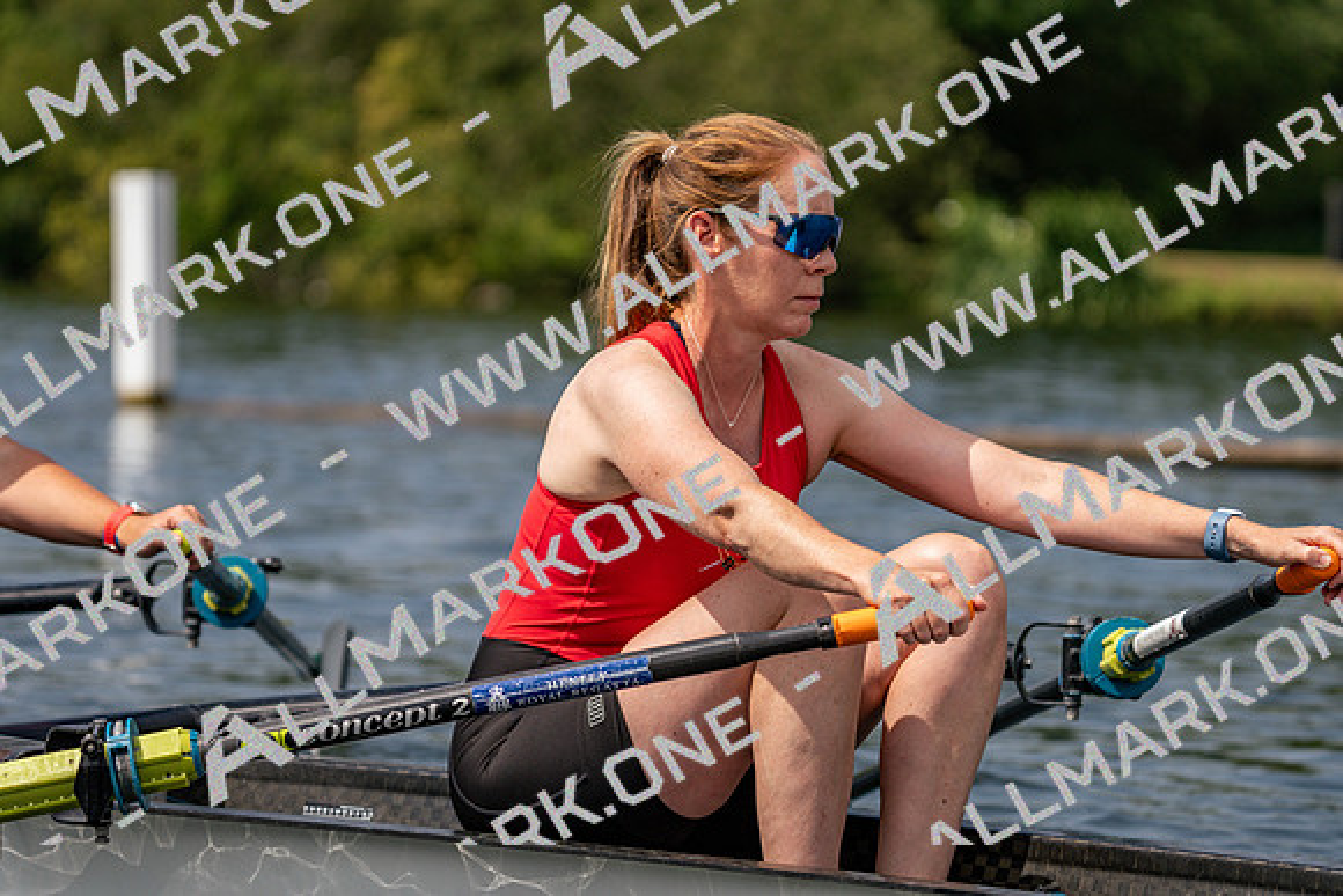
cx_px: 672
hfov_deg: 10.3
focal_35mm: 200
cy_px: 448
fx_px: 7463
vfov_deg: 6.9
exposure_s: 1/1600
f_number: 5.6
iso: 200
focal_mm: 200
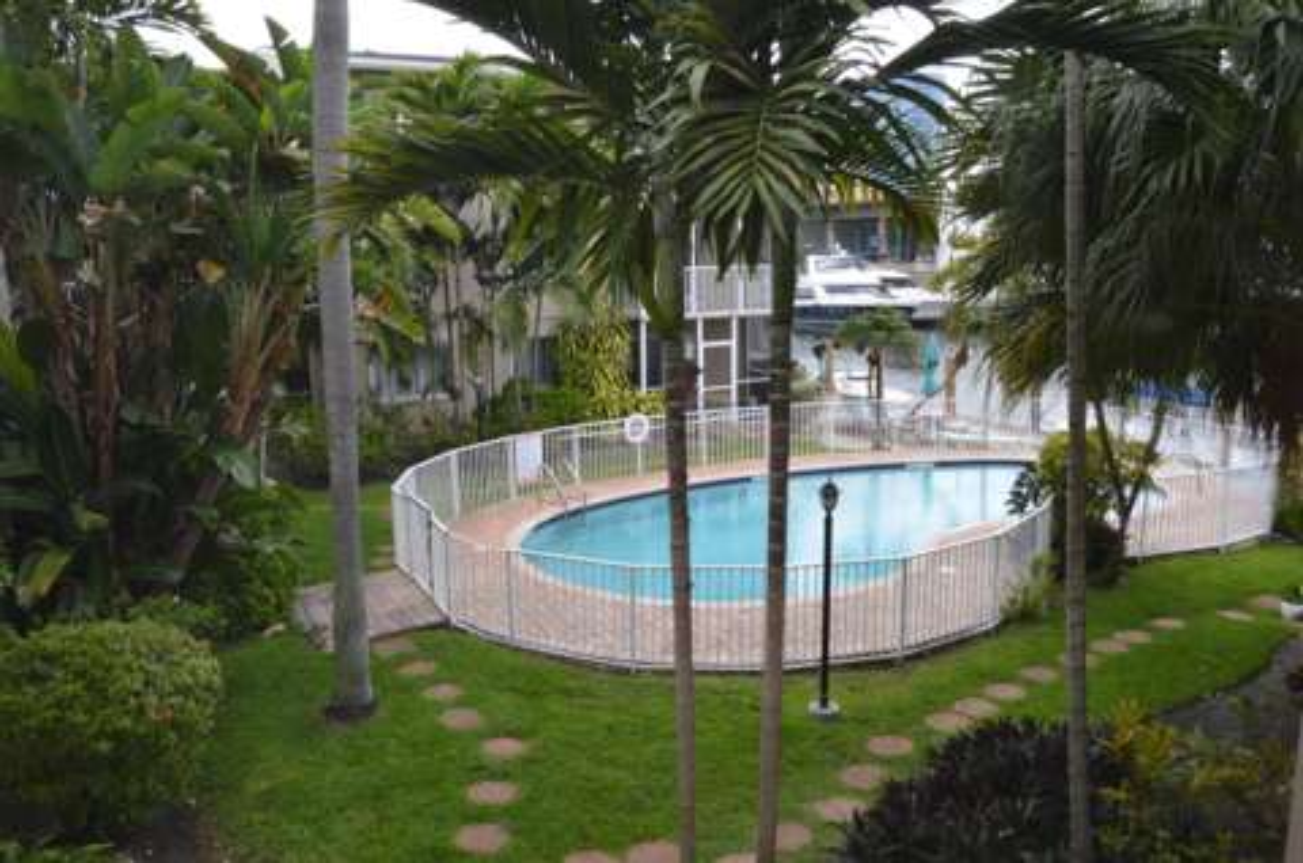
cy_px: 432
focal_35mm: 27
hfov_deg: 67.5
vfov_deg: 47.7
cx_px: 652
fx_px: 975
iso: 250
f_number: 5.6
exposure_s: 1/125
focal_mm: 18
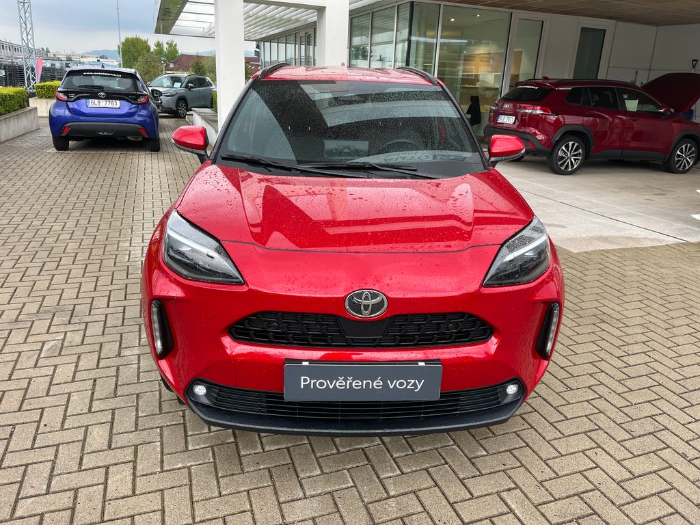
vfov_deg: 53.1
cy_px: 262
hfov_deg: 67.3
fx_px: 526
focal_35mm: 26
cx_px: 350
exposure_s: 1/201
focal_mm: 5.1
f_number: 1.6
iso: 40
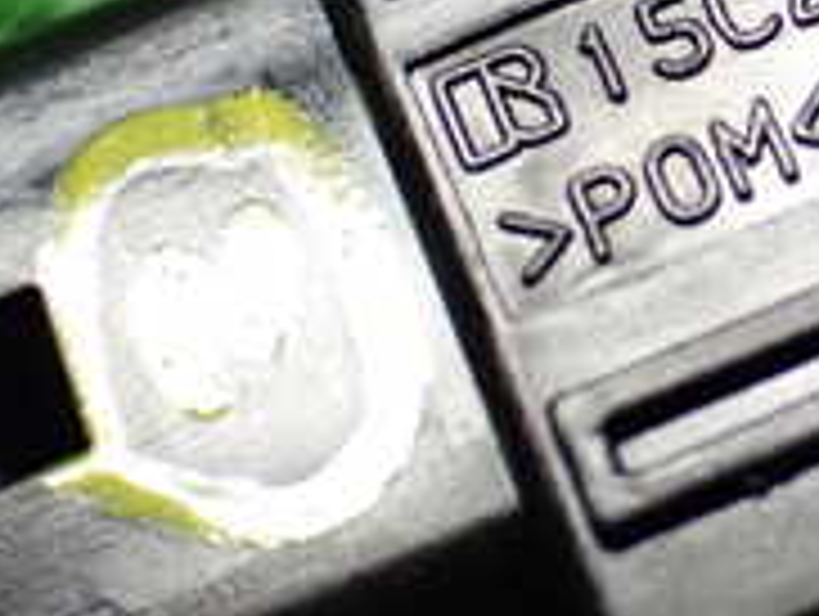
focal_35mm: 125
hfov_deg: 15.3
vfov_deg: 11.8
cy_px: 54
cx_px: 900
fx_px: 2961
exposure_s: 1/125
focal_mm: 6.83
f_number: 2.7
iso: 800
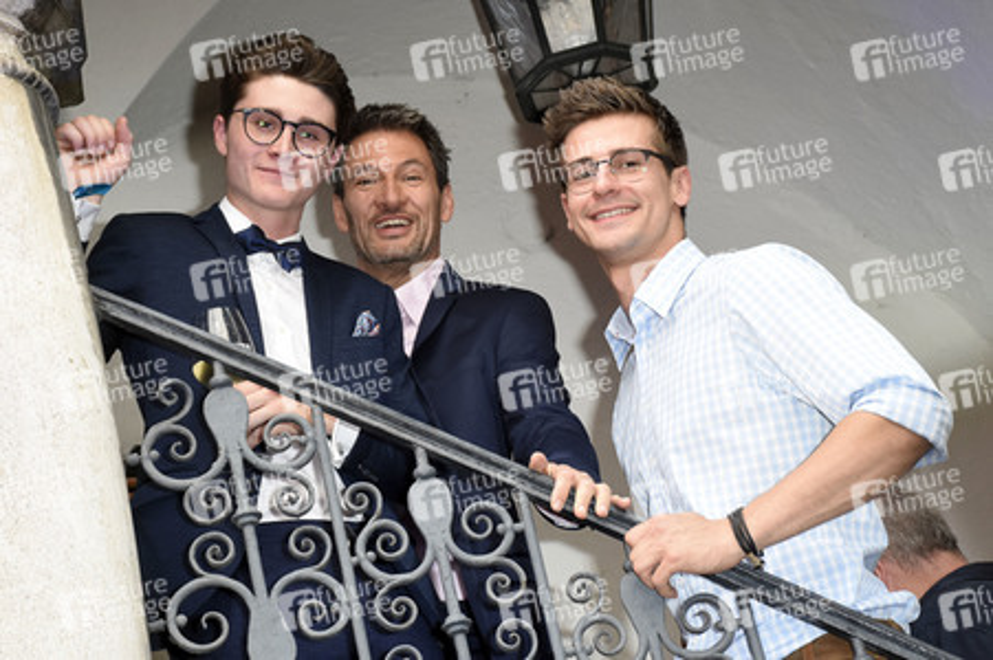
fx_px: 2481
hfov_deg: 22.6
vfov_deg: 15.2
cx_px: 496
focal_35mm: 90
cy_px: 330
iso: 1250
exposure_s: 1/160
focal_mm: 60
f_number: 6.3
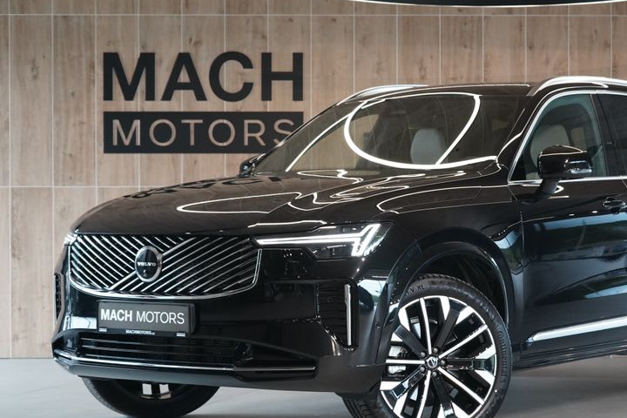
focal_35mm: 91
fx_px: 1585
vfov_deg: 15.0
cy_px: 245
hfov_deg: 22.3
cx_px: 418
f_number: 5.6
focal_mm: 64
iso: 5000
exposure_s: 1/160
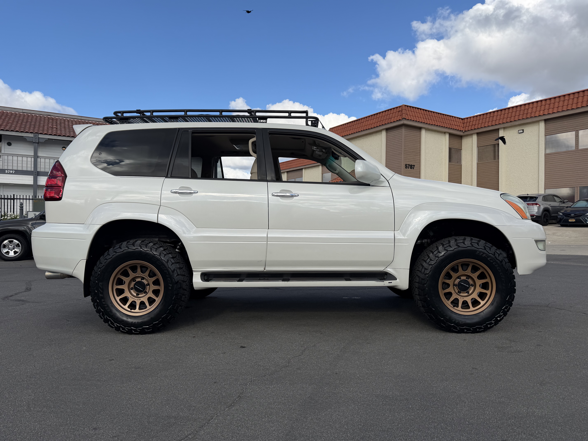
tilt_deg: +0.5
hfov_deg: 71.6
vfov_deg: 56.8
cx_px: 294
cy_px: 220
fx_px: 408
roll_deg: -0.7
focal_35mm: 24
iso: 80
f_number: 1.78
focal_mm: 6.76
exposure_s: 1/4167
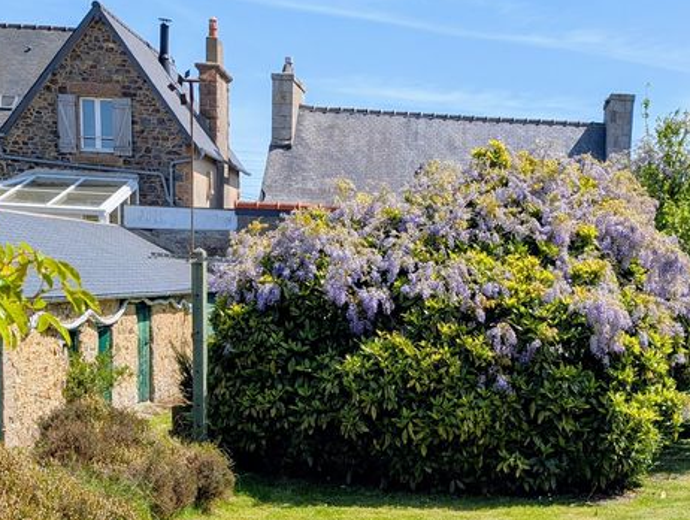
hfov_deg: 35.9
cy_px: 483
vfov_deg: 27.0
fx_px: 1038
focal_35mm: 52
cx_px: 517
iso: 20
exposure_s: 1/1018
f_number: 1.68
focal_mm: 6.9
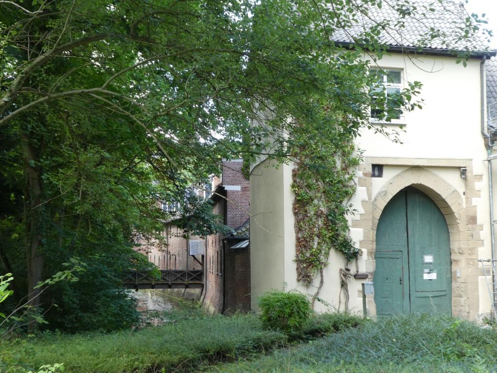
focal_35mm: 50
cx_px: 248
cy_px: 186
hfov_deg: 38.2
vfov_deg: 29.1
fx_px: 718
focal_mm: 9
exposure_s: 1/60
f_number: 4.1
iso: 200
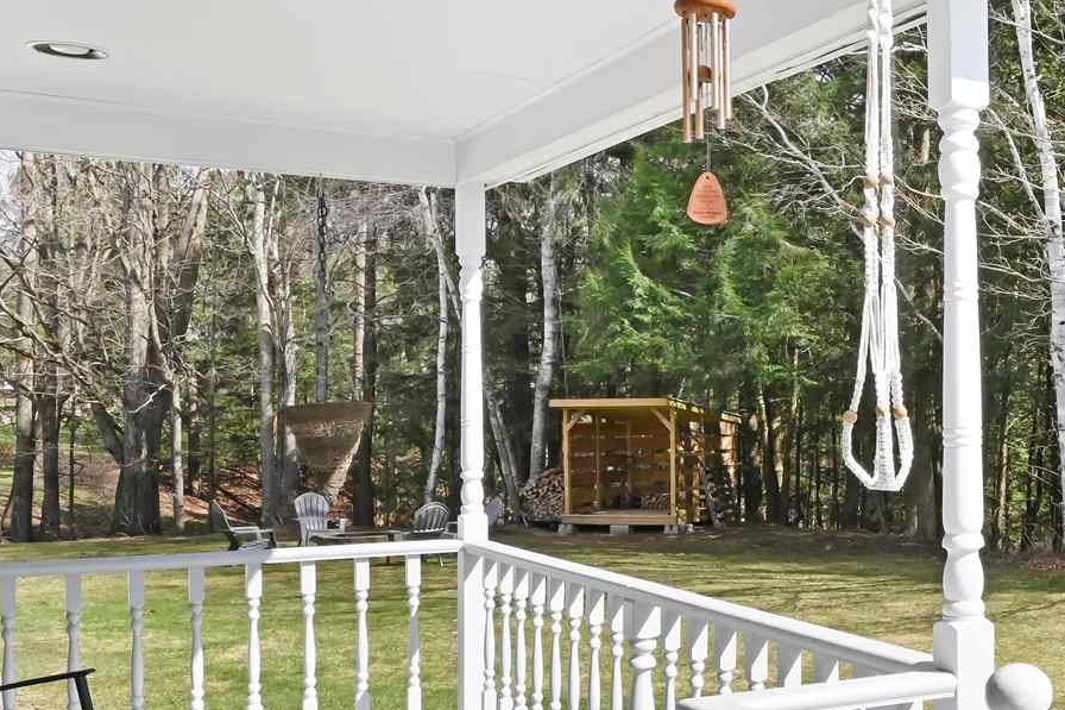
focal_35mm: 48
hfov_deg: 36.9
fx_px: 1420
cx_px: 1066
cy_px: 391
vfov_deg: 28.0
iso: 500
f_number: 14
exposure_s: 1/250
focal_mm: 14
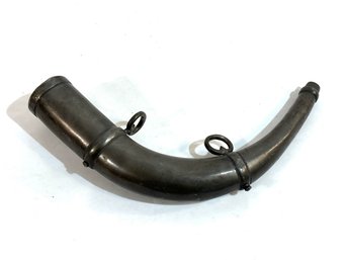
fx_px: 521
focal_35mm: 52
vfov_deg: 28.0
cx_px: 174
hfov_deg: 36.8
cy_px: 130
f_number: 1.6
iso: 32
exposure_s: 1/120
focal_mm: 5.96
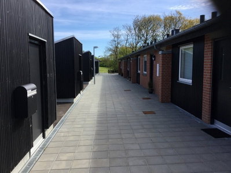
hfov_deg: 58.3
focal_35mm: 31
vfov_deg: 45.5
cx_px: 116
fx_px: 207
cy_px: 86
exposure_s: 1/886
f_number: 2.4
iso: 25
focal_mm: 3.3
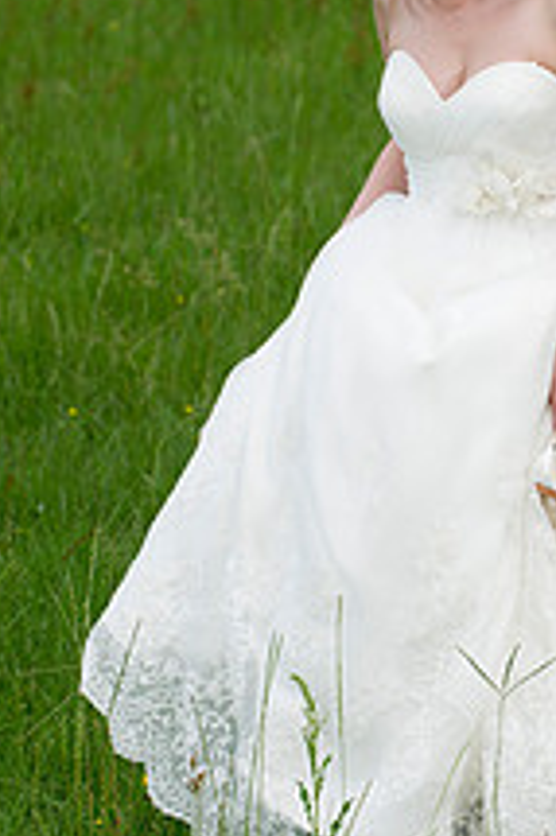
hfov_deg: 5.5
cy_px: 346
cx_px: 457
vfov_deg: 8.2
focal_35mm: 251
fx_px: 5824
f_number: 4.5
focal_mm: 120
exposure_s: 1/1000
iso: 500
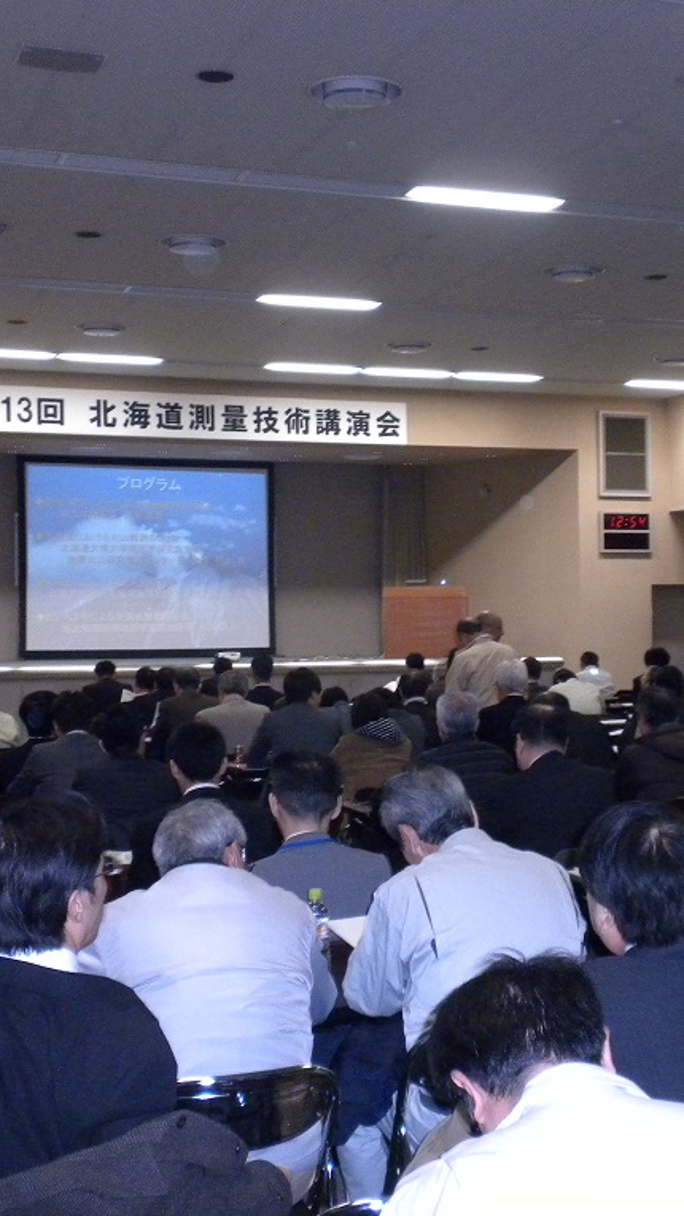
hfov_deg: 22.2
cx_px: 445
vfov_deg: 38.5
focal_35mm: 54
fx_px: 1740
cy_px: 608
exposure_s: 1/30
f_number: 3.5
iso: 513
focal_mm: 6.6
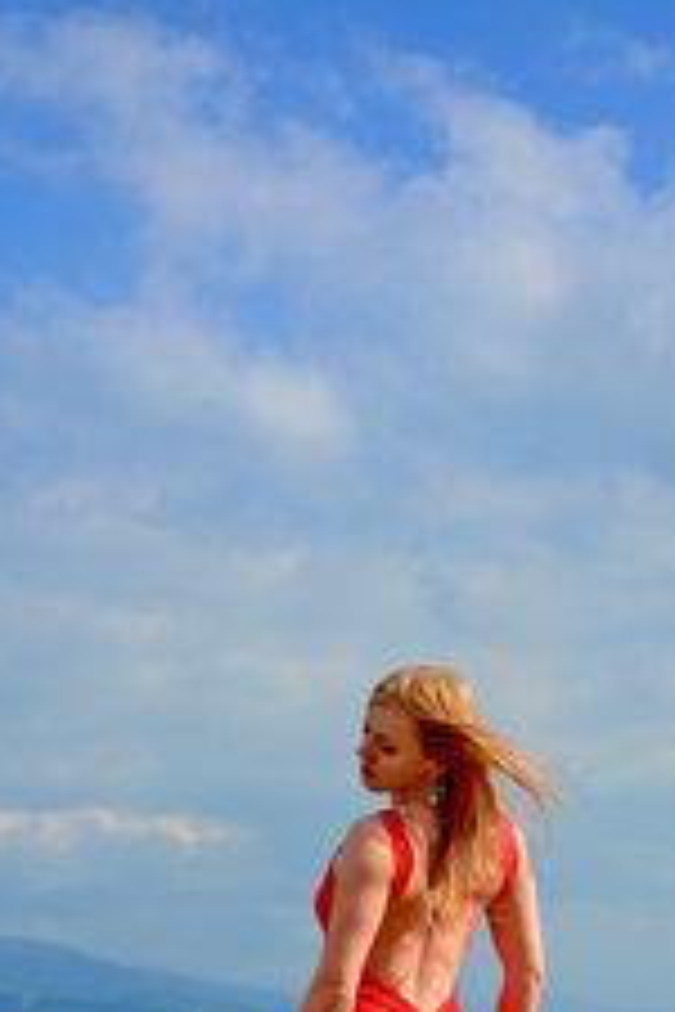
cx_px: 410
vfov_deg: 20.6
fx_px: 2700
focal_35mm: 96
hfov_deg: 14.2
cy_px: 1008
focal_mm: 32
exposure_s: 1/1000
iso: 100
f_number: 4.2
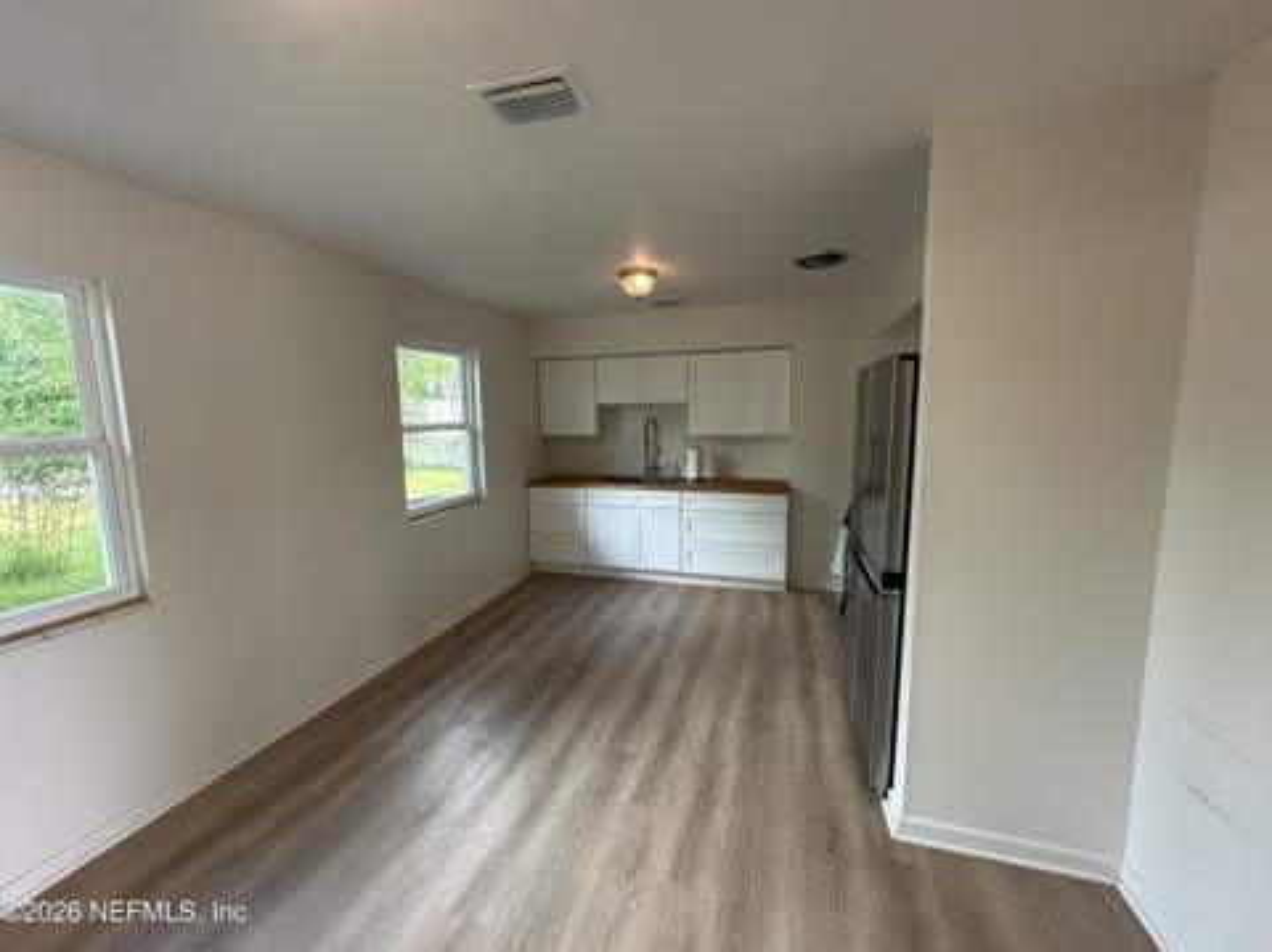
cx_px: 636
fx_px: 514
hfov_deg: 102.1
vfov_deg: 85.6
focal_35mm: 14
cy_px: 476
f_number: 2.2
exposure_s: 1/120
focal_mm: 2.22
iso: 200
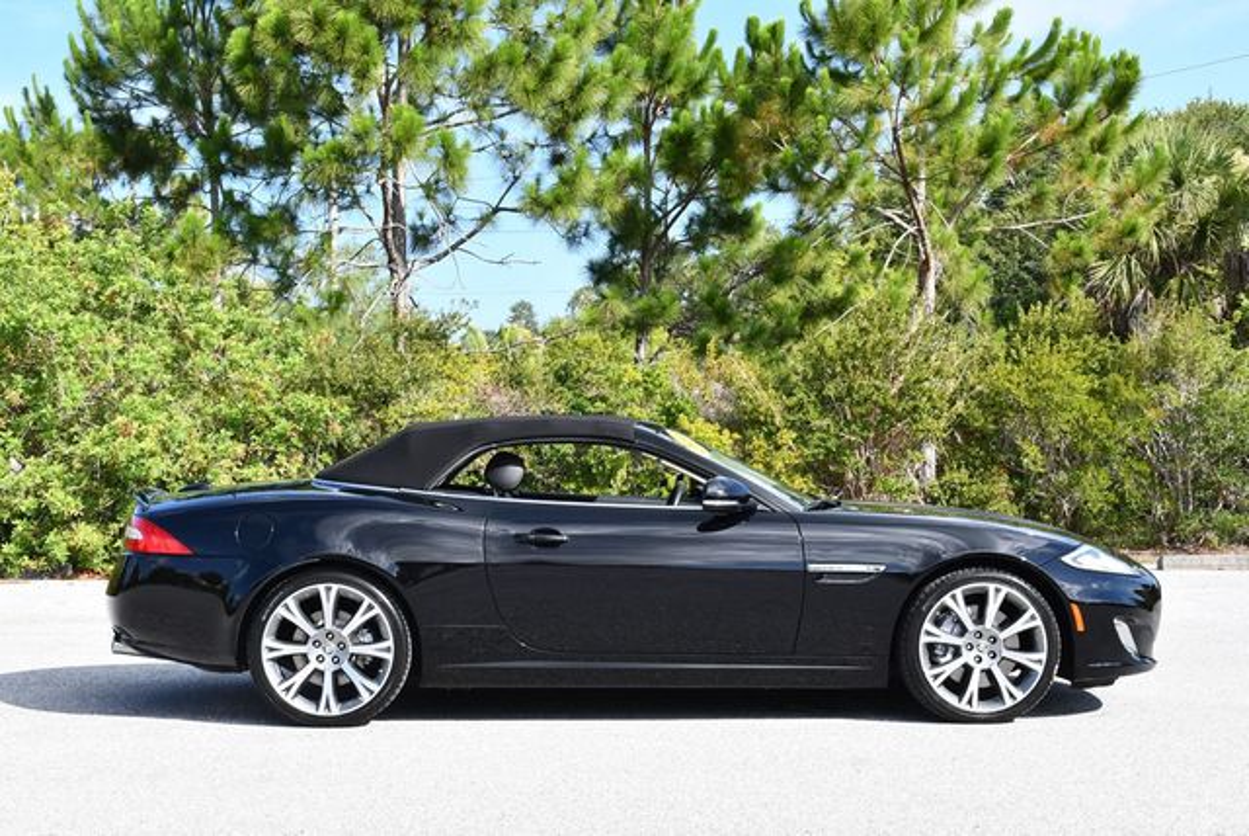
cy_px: 418
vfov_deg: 23.4
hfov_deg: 34.5
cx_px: 624
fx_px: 2014
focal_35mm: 58
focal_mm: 29
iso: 200
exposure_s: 1/250
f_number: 8
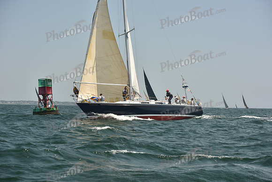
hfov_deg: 28.8
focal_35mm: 70
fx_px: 529
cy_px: 91
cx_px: 136
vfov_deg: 19.5
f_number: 5.6
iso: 250
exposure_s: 1/640
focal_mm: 70
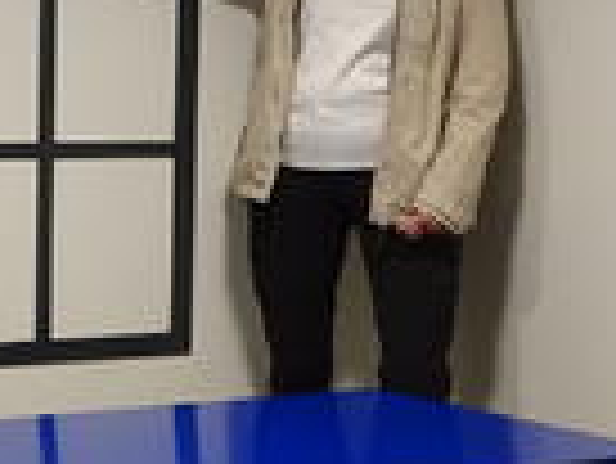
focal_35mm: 112
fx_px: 1995
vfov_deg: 13.2
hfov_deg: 16.6
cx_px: -184
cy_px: 270
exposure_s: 1/30
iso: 250
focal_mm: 4.1
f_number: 3.5
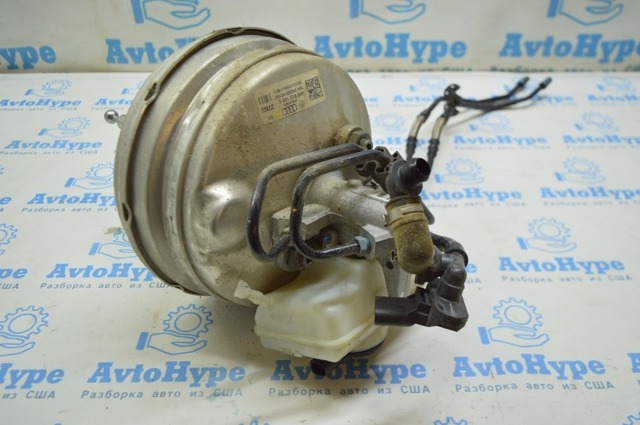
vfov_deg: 39.9
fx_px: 586
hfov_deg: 57.3
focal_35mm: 33
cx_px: 320
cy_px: 212
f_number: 3.8
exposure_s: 1/60
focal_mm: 22
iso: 400
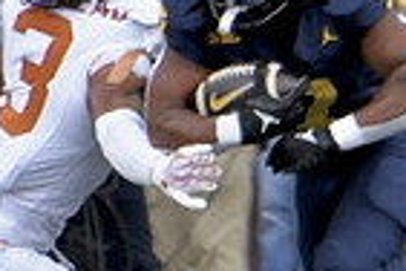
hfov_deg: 0.8
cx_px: 118
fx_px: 27876
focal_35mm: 2472
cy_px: 130
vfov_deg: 0.6
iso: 800
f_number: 5.6
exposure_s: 1/1250
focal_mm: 400
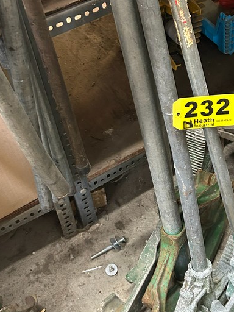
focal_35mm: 52
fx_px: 469
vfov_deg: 36.7
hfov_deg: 27.9
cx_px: 154
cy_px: 129
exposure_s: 1/60
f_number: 1.5
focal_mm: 5.7
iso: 500
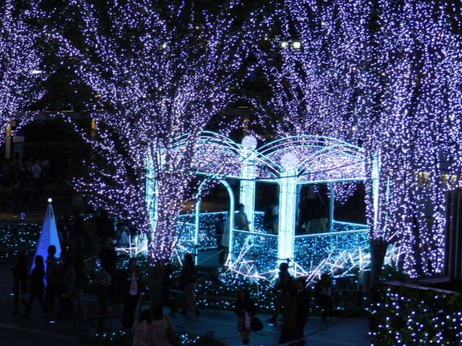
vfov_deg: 9.8
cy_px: 156
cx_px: 212
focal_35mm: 152
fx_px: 2029
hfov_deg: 13.0
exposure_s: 1/30
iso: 400
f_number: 5
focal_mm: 23.1
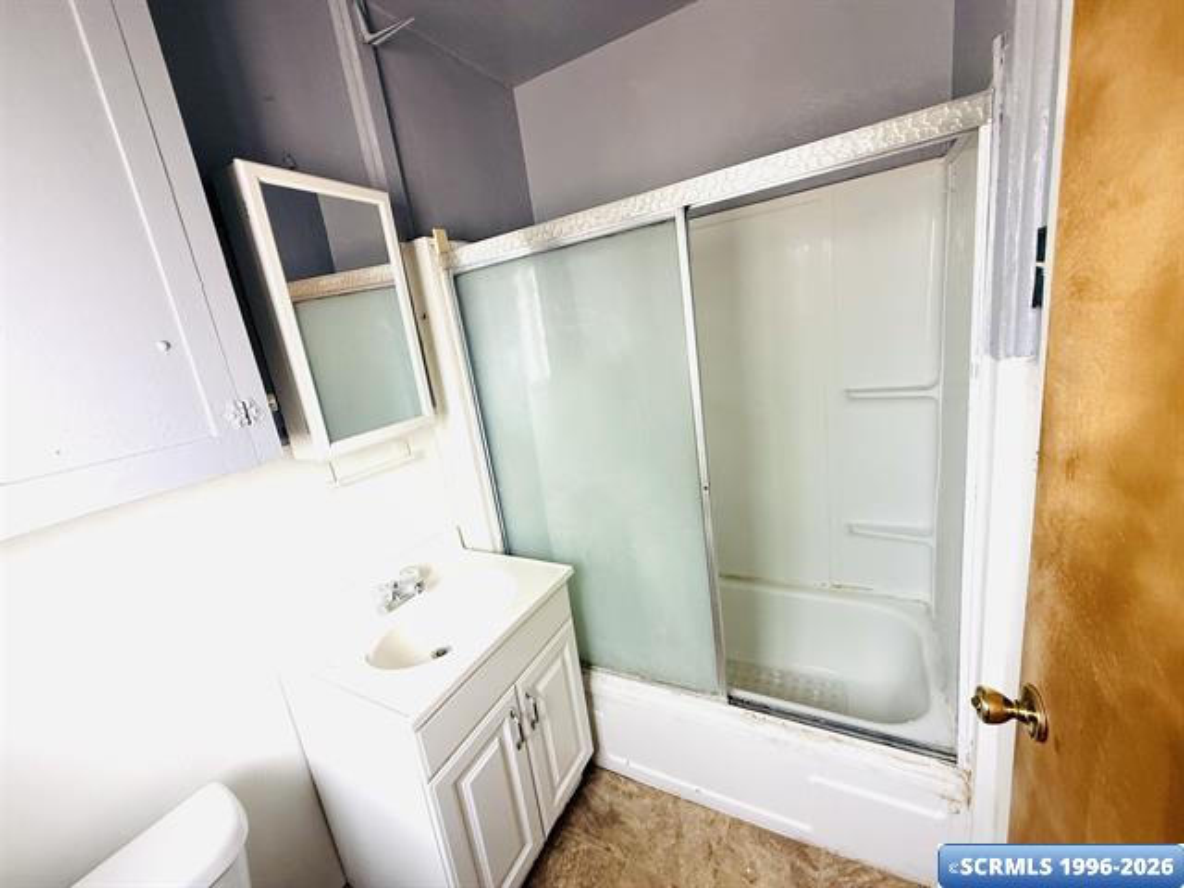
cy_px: 444
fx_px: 479
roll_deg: +8.1
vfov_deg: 85.7
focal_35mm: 14
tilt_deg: -12.4
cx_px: 592
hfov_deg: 102.1
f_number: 2.2
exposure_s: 1/99
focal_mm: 2.22
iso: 200
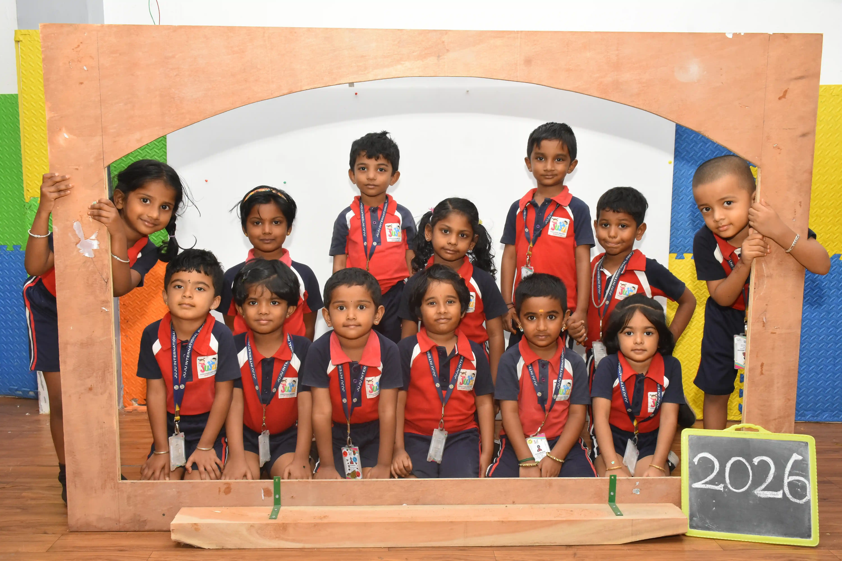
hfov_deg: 57.2
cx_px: 421
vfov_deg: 40.0
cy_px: 280
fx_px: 772
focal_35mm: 33
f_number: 9
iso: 1600
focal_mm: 22
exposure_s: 1/125
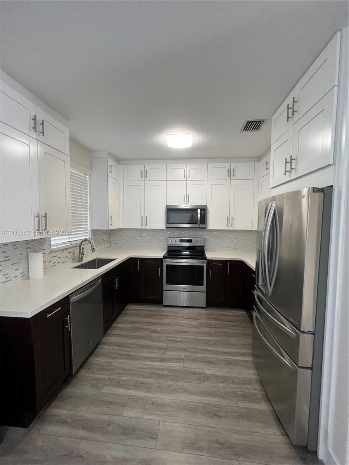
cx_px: 174
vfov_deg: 106.2
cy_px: 232
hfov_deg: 89.9
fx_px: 175
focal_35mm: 13
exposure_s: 1/120
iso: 200
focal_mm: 1.57
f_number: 1.8
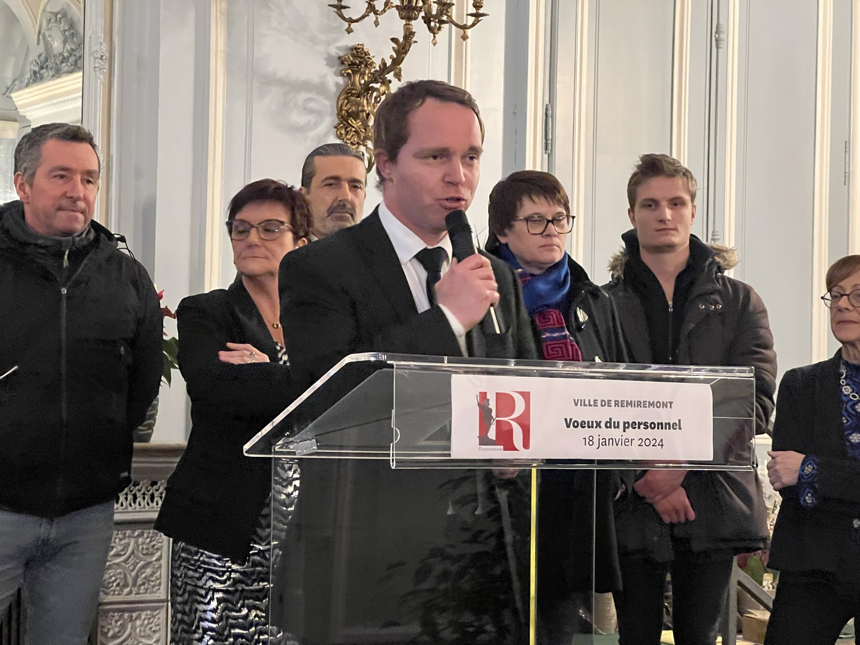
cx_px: 430
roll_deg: -1.1
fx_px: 1913
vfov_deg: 19.1
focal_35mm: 77
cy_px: 322
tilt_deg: +2.4
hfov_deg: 25.3
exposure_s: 1/40
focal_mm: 9
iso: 1000
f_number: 2.8
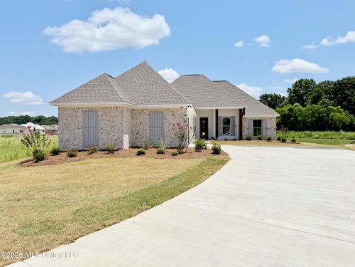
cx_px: 178
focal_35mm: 24
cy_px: 134
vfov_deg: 56.8
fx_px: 246
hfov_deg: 71.6
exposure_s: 1/10309
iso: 80
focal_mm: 6.76
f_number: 1.78
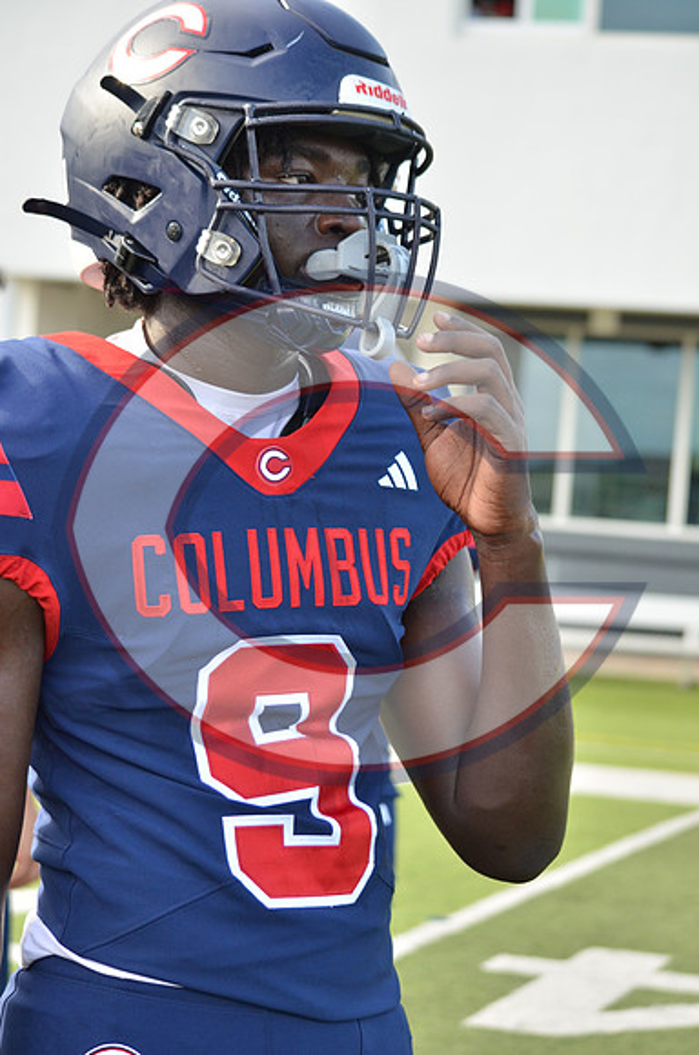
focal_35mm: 82
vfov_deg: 24.7
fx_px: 2414
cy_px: 528
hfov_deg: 16.5
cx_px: 350
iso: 500
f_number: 5
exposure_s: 1/500
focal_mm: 55
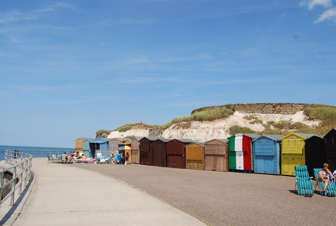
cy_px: 113
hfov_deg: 55.0
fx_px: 323
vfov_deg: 38.6
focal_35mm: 34
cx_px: 168
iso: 100
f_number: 9
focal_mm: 23
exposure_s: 1/250
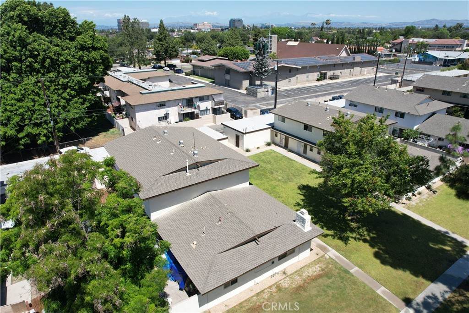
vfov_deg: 57.2
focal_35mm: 22
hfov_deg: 78.6
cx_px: 234
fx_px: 287
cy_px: 156
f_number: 2.8
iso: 100
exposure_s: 1/1600
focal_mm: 8.38
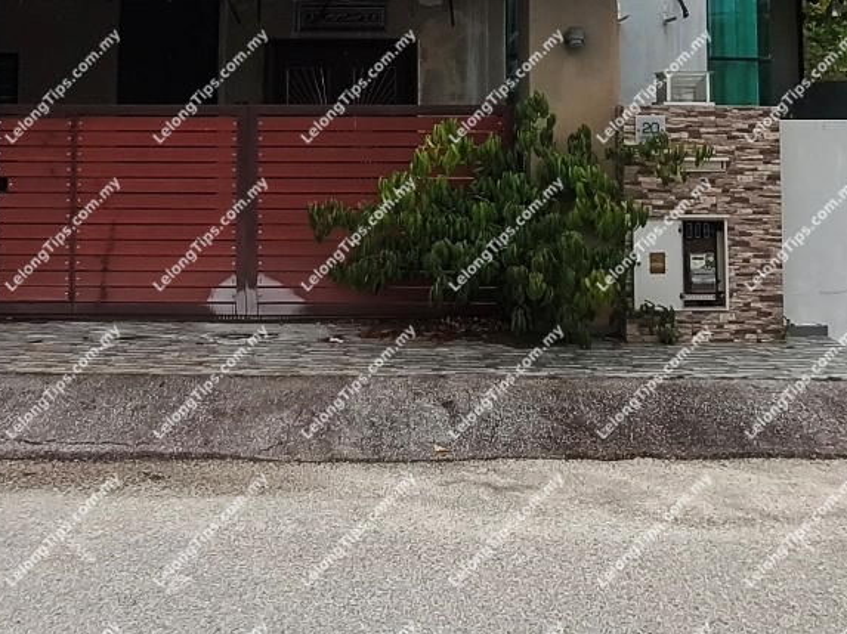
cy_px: -50
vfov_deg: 32.6
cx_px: 350
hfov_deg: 47.7
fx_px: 954
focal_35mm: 39
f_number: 2.2
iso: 50
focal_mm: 1.67
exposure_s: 1/4014
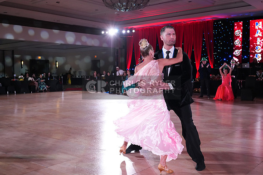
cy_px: 88
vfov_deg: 35.1
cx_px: 132
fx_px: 278
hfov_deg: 50.7
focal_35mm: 38
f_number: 4.5
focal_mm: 38
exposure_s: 1/400
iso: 4000
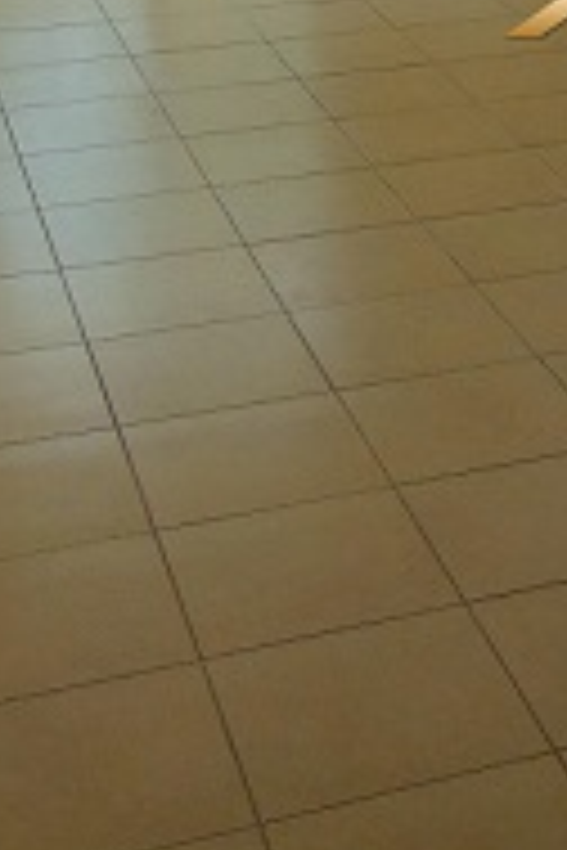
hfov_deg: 15.5
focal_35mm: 85
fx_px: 2008
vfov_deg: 22.0
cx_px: 673
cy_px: -180
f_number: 3
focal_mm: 4.5
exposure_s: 1/60
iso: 80
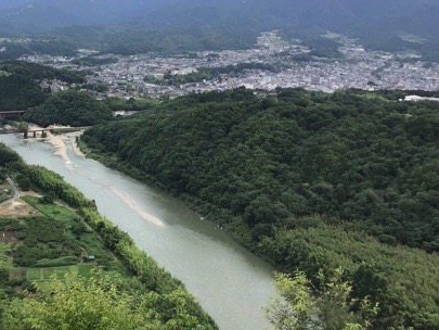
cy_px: 170
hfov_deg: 37.9
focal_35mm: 49
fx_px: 622
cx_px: 108
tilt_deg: -11.9
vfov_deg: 29.7
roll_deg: -2.7
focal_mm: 3.3
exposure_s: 1/409
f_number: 2.4
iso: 25
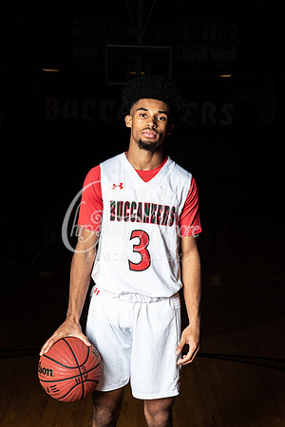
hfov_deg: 19.5
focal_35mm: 70
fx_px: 831
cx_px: 142
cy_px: 214
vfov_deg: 28.8
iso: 320
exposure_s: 1/200
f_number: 14
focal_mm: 70
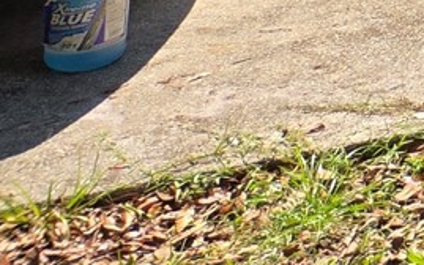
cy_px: -644
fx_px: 1675
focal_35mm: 145
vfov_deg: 7.5
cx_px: 1248
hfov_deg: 10.5
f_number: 1.8
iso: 25
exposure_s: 1/1208
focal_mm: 5.4
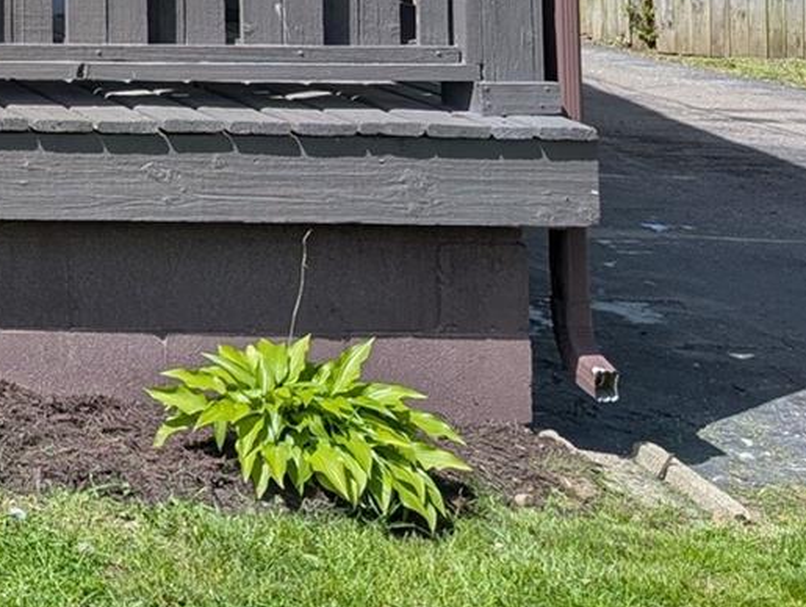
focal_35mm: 95
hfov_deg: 16.5
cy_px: -330
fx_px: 2216
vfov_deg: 14.5
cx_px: -729
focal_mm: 6.9
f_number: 1.68
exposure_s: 1/646
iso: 21
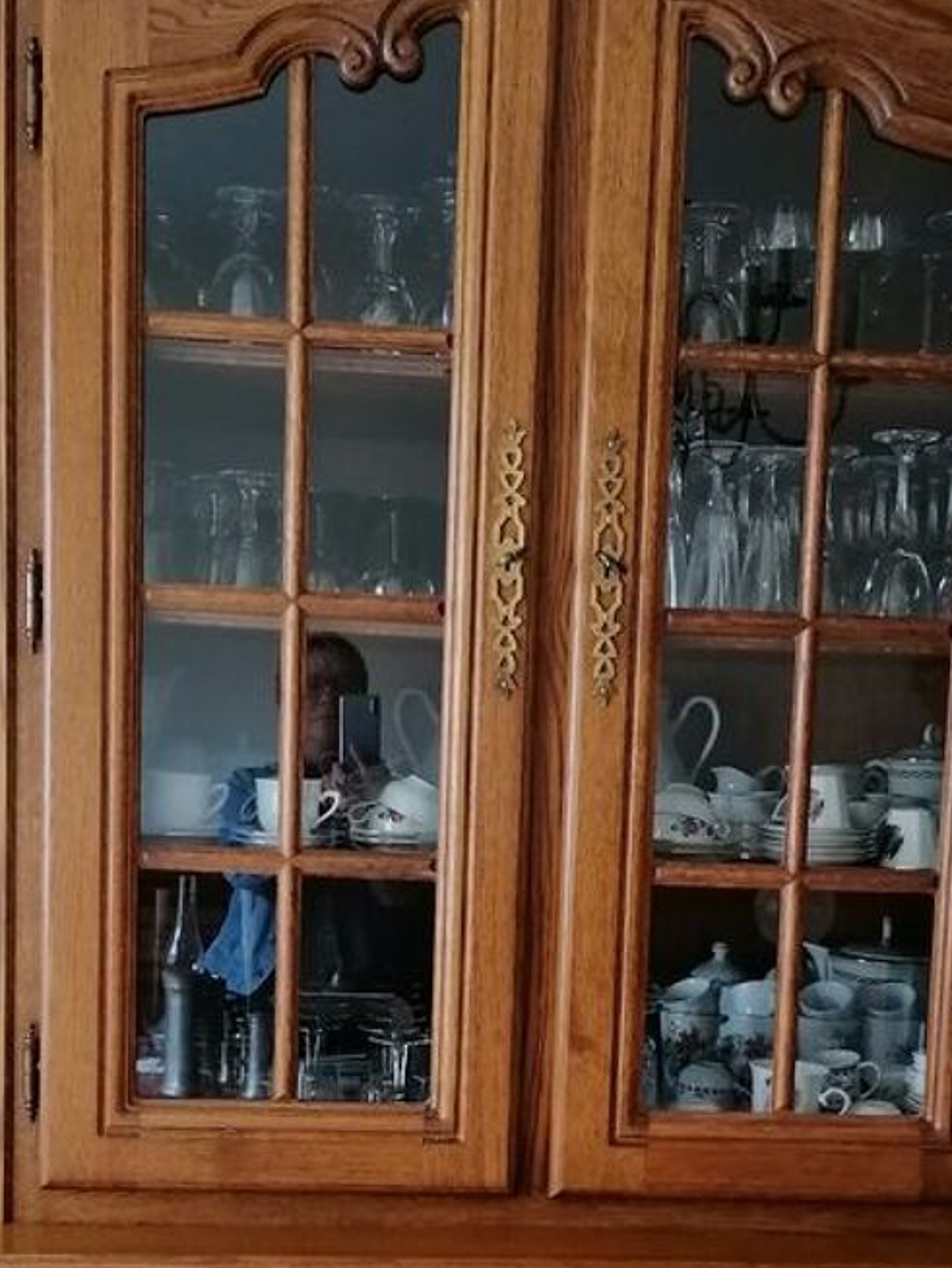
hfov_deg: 26.6
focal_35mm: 55
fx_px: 2015
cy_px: 941
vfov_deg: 34.2
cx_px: 524
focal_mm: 4.75
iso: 400
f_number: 1.8
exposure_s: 1/33.3
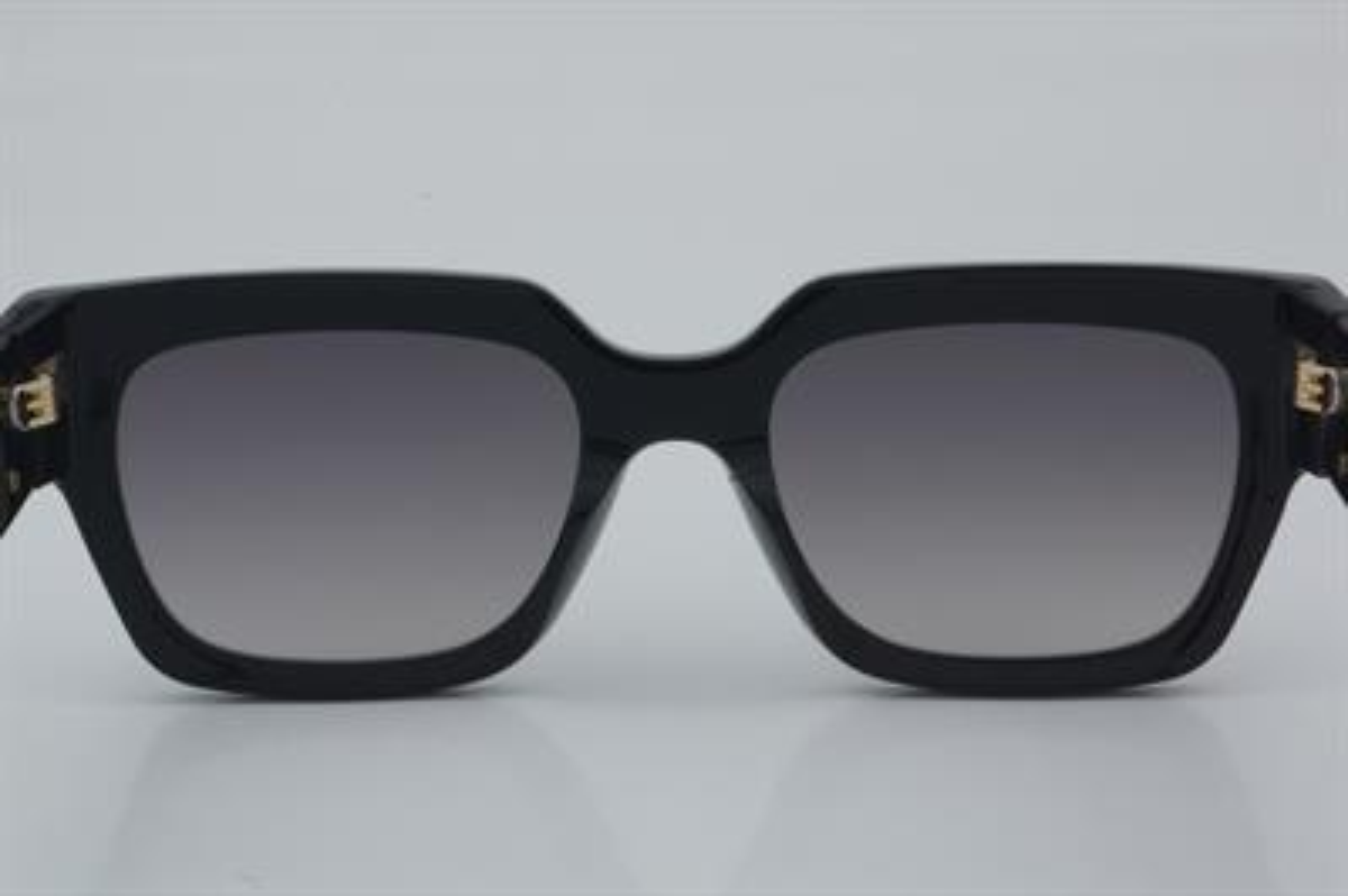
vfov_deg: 16.5
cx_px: 674
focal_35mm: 82
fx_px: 3087
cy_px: 448
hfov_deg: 24.6
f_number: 32
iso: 100
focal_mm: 55
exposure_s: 1/4
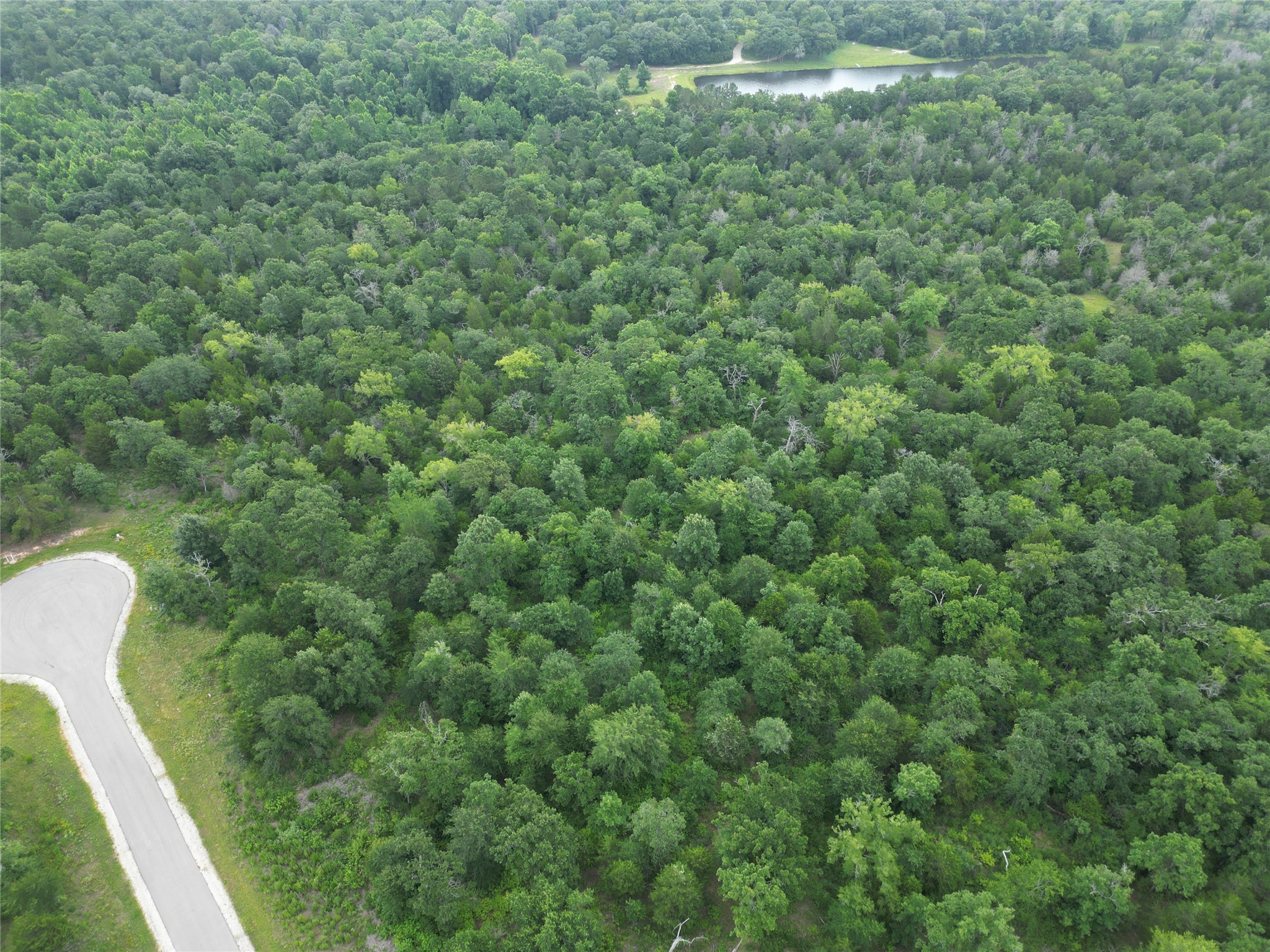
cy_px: 476
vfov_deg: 56.8
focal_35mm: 24
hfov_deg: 71.6
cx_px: 635
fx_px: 881
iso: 100
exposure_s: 1/400
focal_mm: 6.72
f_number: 1.7
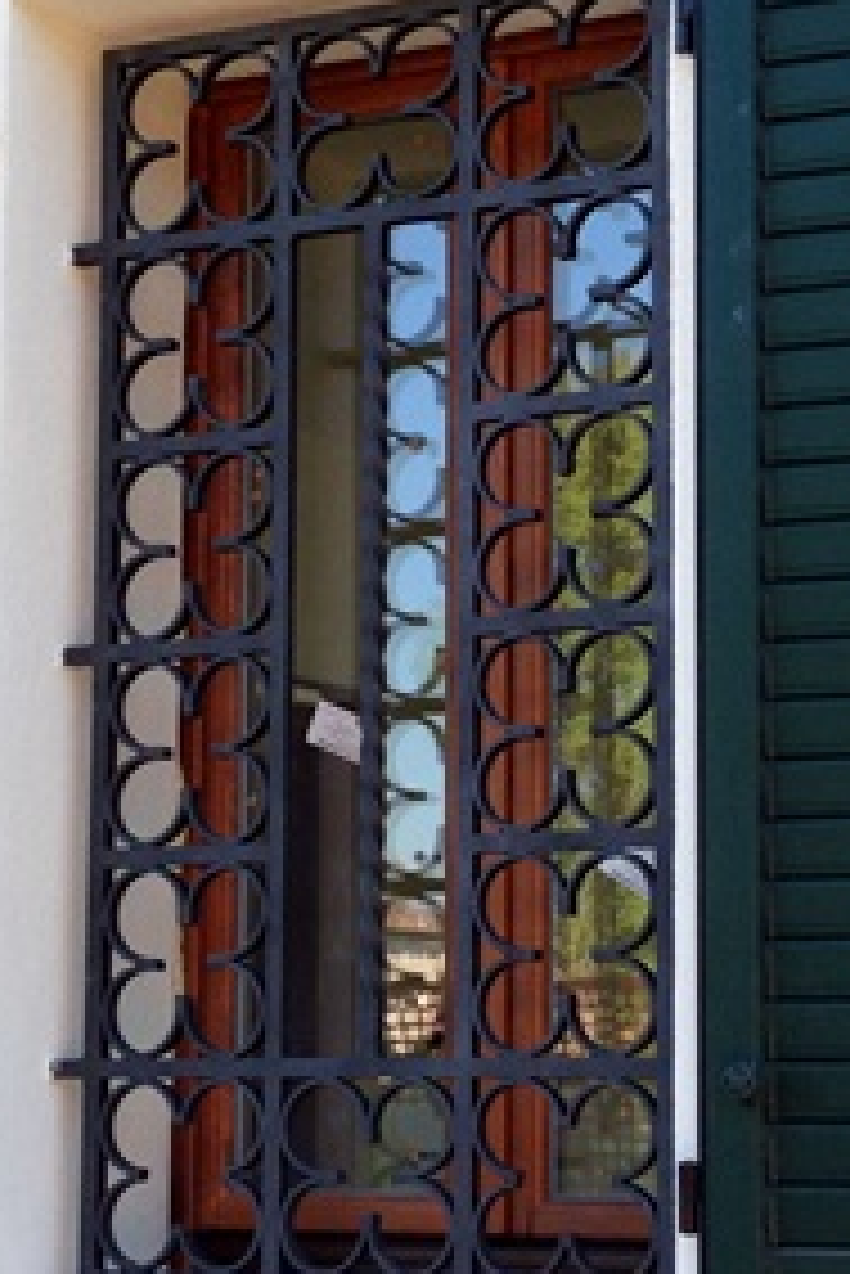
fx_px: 3183
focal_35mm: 90
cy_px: 700
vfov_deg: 22.6
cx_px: 612
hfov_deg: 15.2
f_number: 2.4
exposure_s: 1/287
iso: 64
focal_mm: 4.28
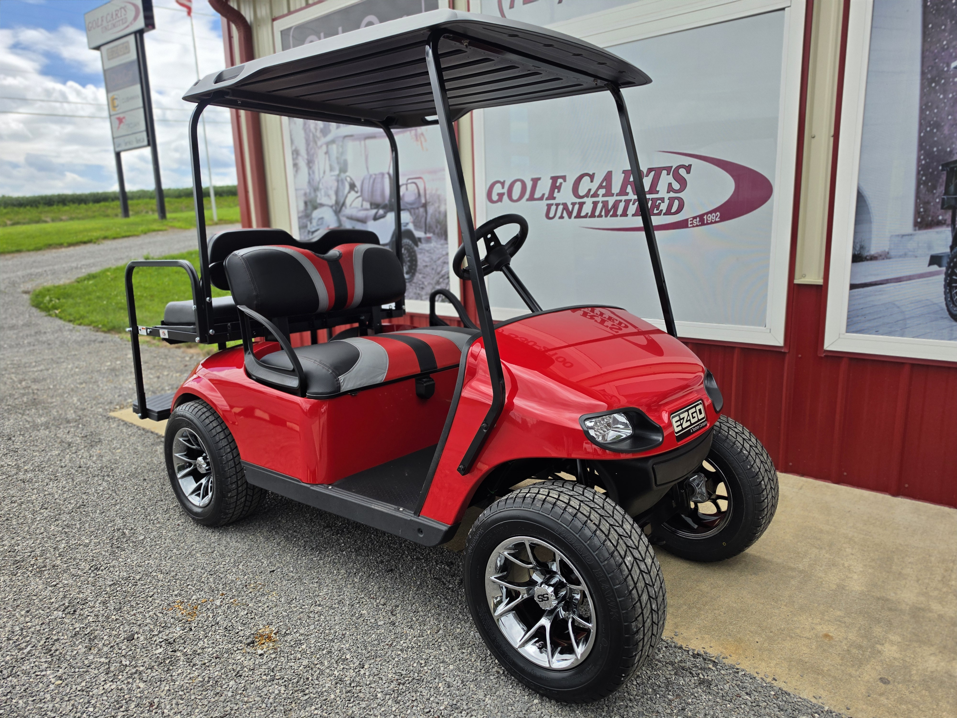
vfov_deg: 58.9
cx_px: 478
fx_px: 636
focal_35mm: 23
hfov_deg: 73.9
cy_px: 359
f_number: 1.4
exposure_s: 1/7939
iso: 64
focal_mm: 6.5
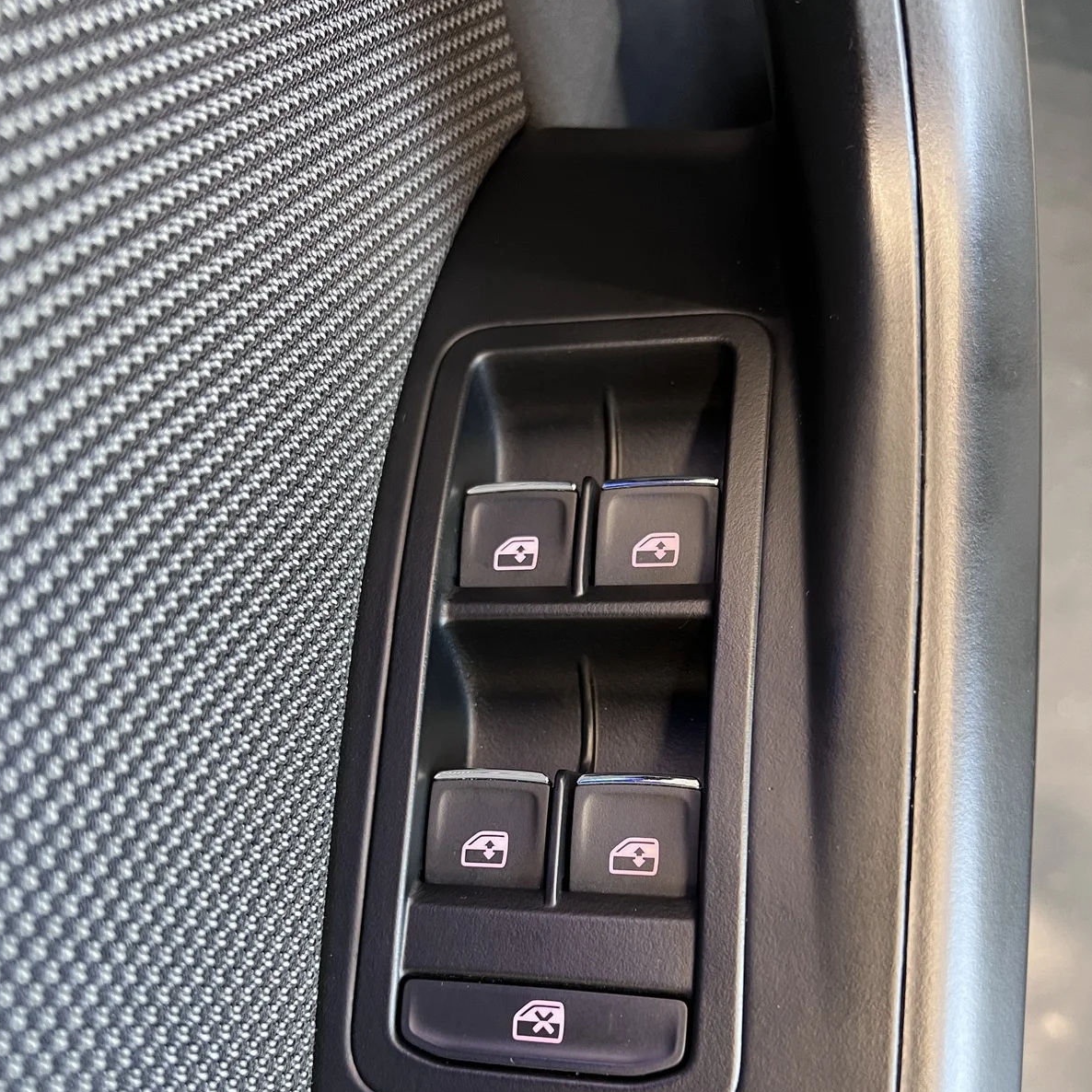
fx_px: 1106
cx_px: 544
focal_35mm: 31
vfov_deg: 51.5
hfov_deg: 52.5
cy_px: 734
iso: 320
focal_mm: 5.7
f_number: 1.5
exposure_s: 1/50
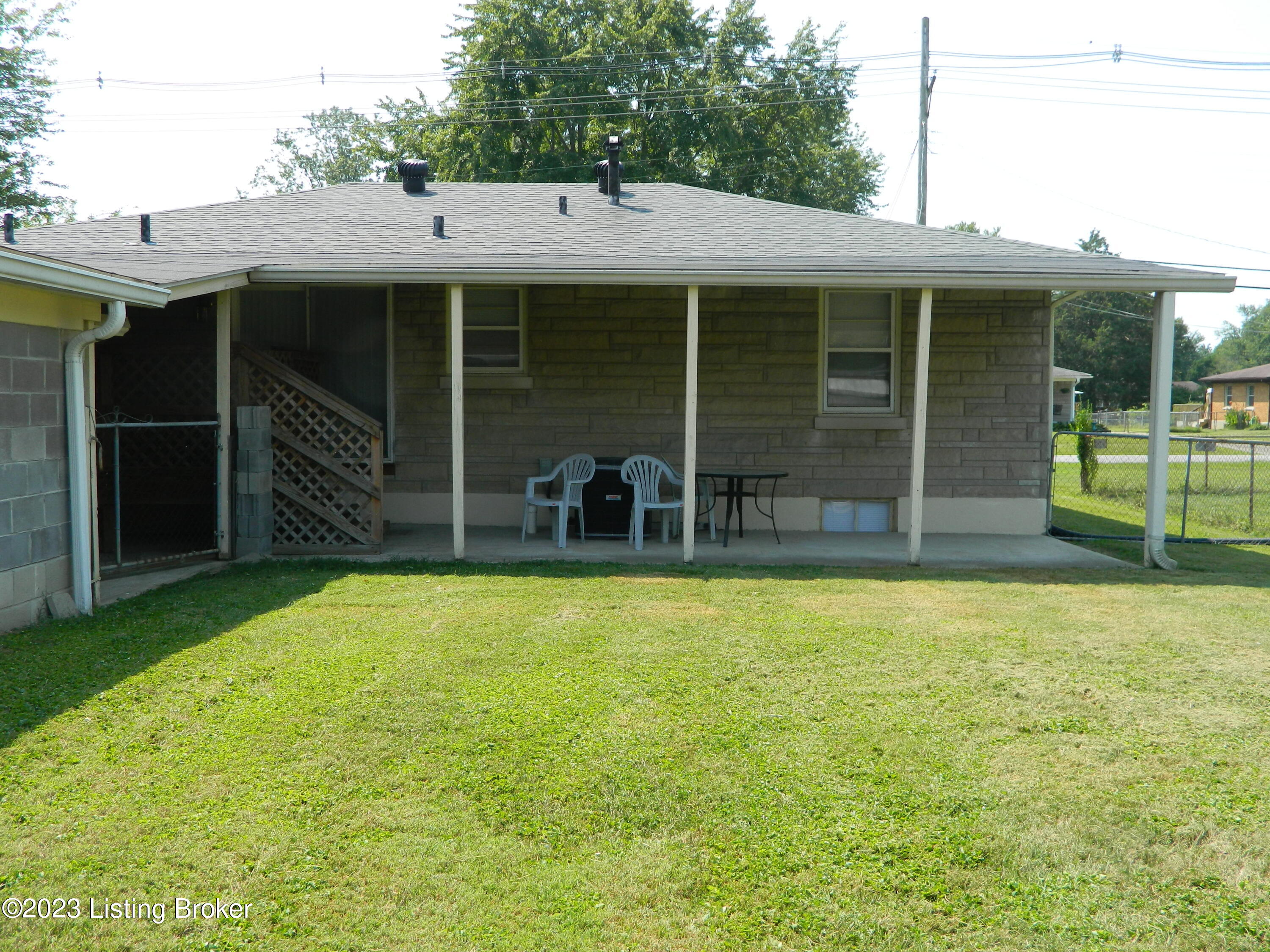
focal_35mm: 35
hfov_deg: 52.6
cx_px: 635
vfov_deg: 40.7
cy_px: 476
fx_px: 1284
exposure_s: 1/400
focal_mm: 6.2
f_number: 3.3
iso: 80
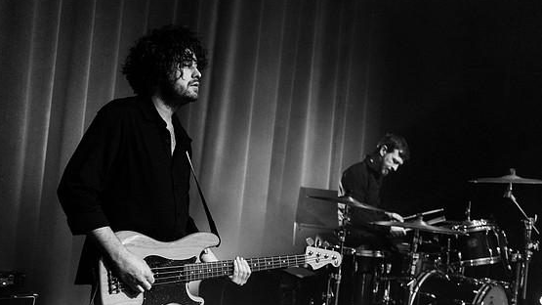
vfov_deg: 26.5
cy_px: 180
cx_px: 272
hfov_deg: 45.5
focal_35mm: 45
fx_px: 647
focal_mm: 38
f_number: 3.2
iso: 2500
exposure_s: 1/100
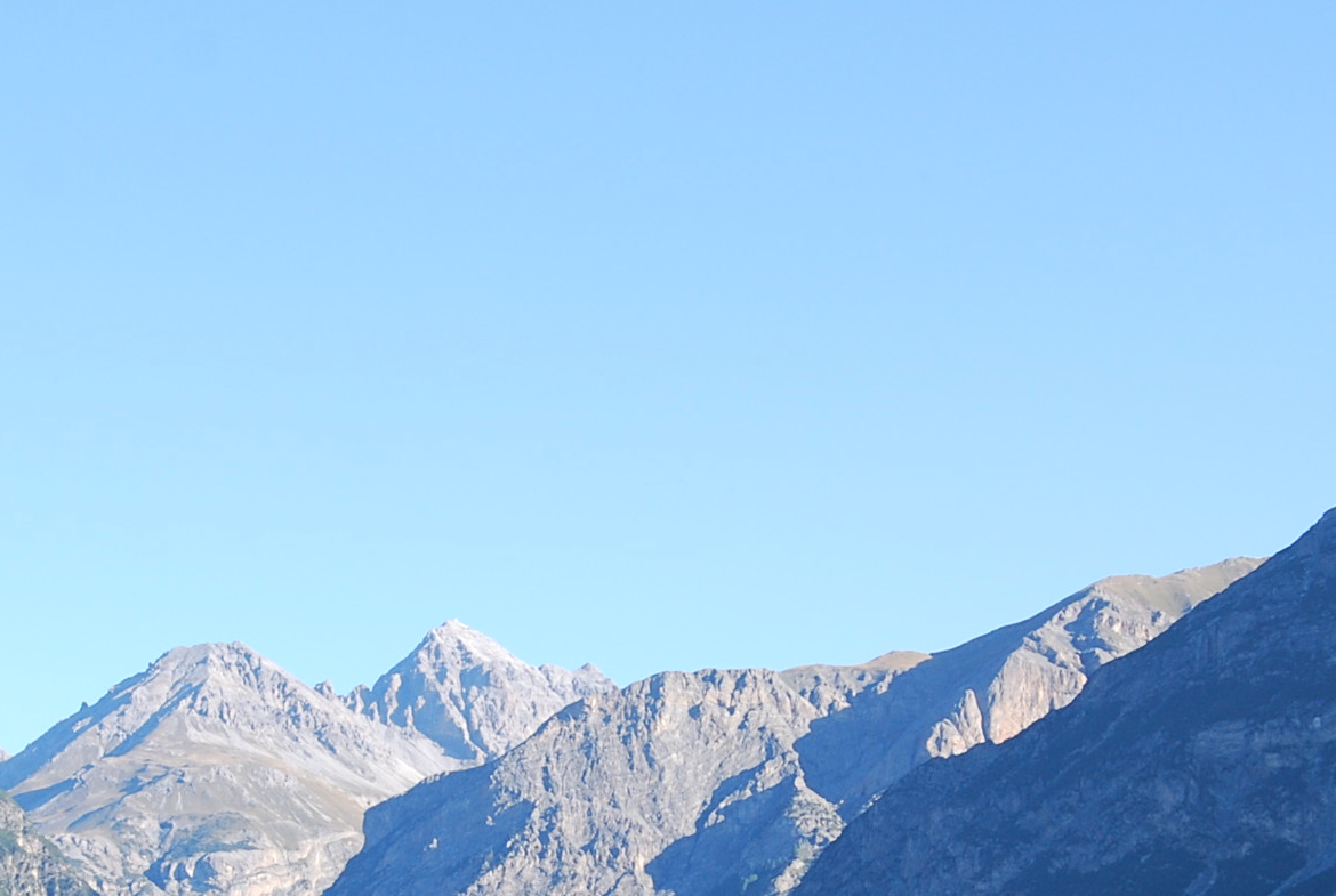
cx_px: 506
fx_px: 3867
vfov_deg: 13.1
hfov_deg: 19.6
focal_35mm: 104
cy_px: 800
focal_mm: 28
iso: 200
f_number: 9
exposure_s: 1/125
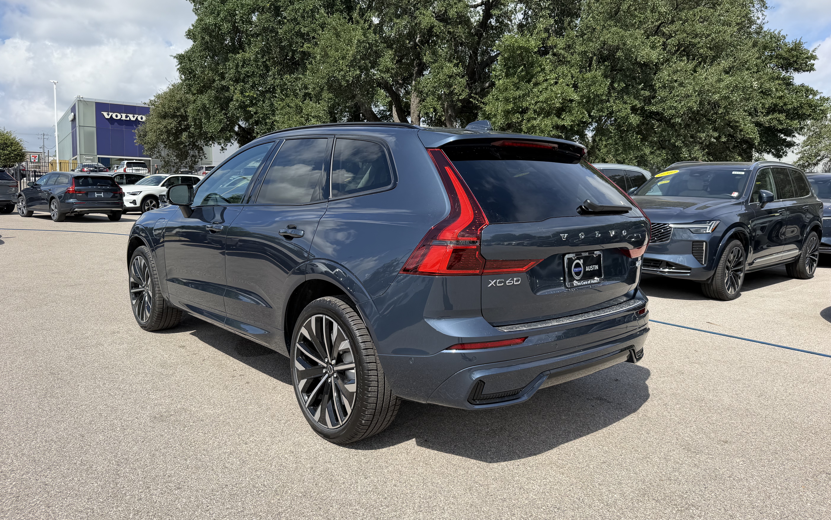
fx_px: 589
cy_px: 260
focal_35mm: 26
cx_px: 415
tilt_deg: -4.8
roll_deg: -2.0
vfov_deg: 47.6
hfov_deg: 70.4
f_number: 1.78
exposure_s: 1/3279
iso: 80
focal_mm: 6.76
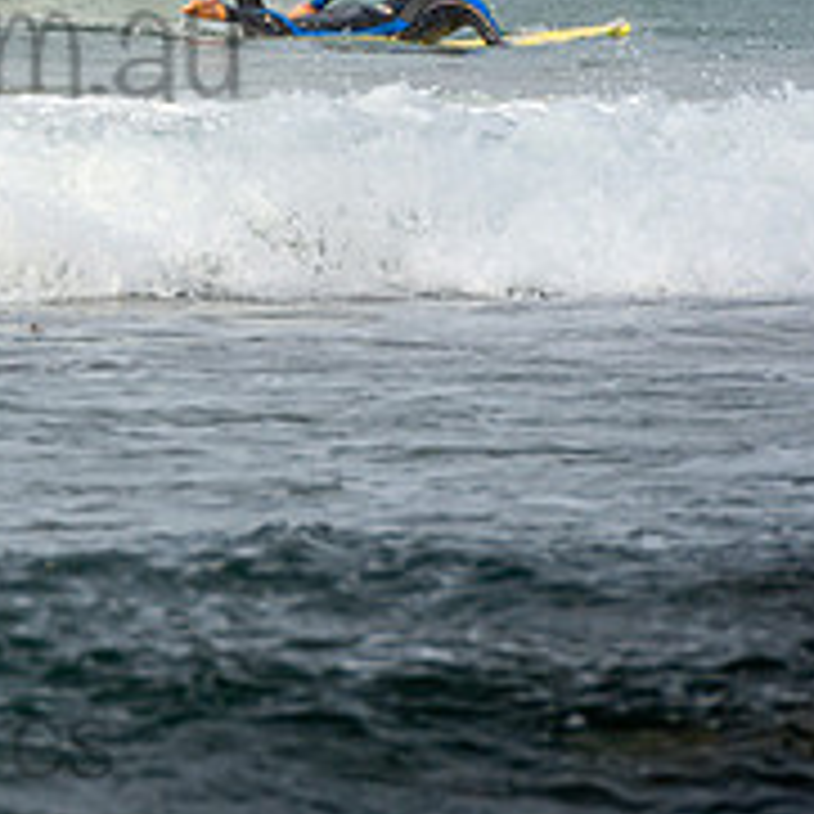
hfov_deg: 2.1
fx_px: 21762
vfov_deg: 2.1
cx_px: -234
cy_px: -7
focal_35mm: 818
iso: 200
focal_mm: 200
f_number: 5.6
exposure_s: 1/1600
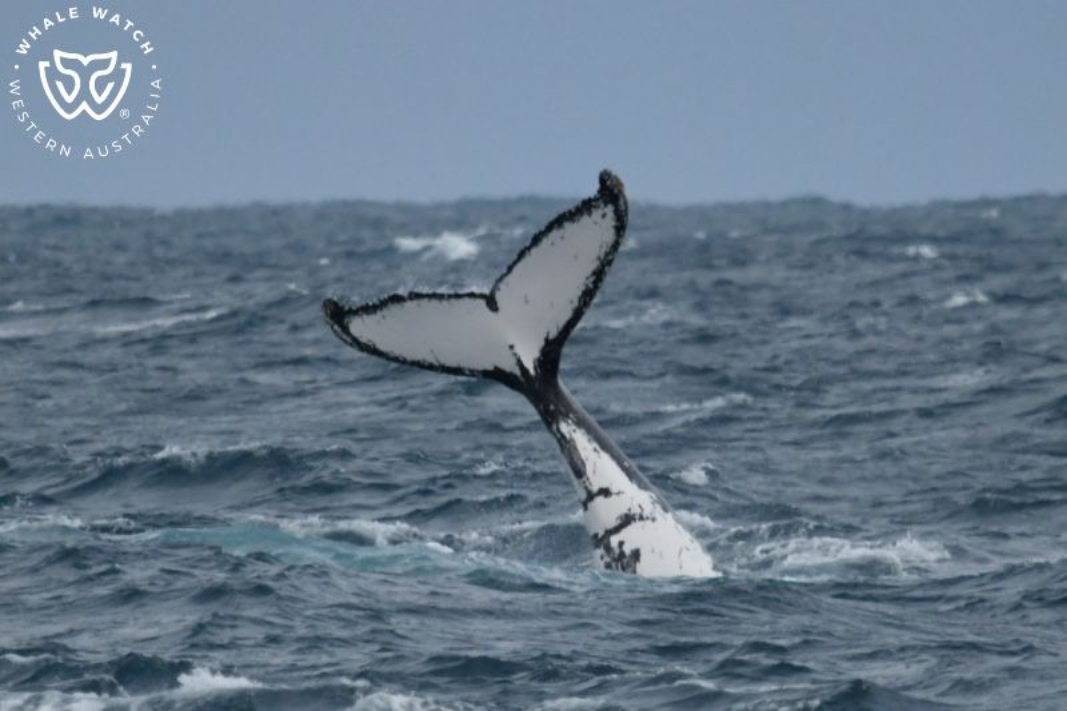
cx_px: 534
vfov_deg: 2.3
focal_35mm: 600
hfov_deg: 3.4
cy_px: 356
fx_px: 17779
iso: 1250
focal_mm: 600
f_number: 6.3
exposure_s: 1/8000
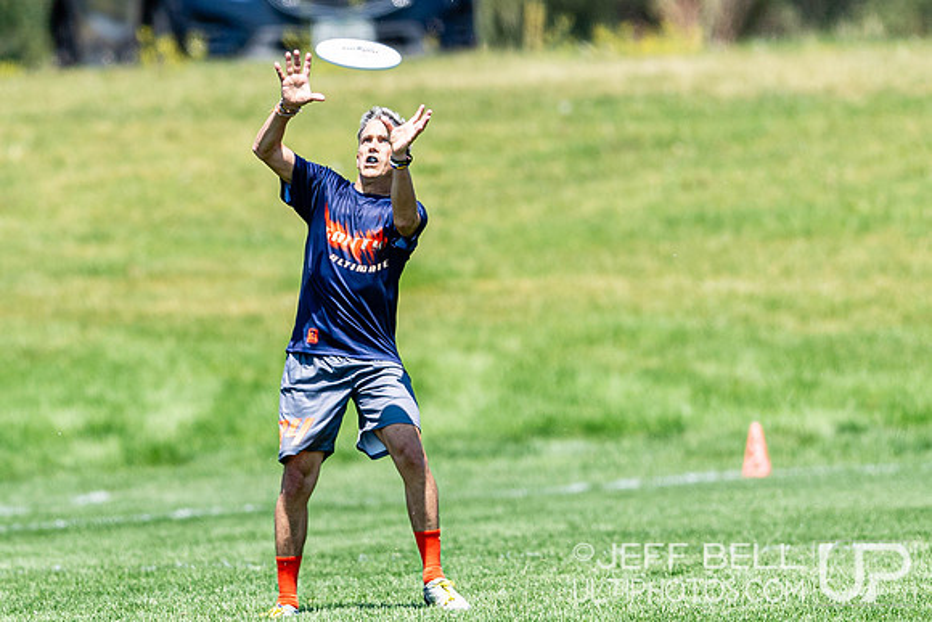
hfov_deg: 2.1
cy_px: 311
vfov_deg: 1.4
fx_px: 24855
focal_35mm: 960
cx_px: 290
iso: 125
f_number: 2.8
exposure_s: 1/2000
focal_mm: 400
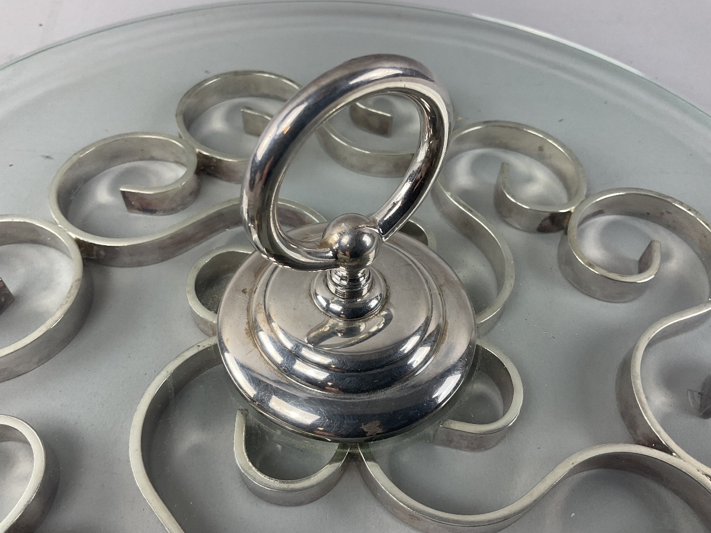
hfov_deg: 61.7
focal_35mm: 29
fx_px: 596
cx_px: 356
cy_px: 266
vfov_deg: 48.2
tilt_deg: -52.1
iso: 50
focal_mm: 3
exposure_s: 1/100
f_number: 1.8
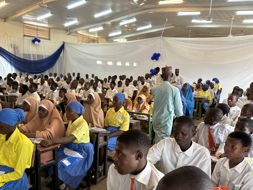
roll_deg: -2.0
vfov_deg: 48.0
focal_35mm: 29
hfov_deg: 61.1
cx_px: 100
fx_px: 212
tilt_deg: -11.5
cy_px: 113
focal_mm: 6.86
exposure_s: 1/50
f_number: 1.78
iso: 200
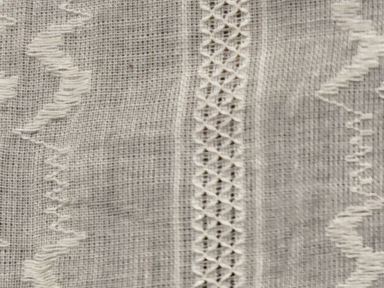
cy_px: 480
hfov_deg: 17.4
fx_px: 1065
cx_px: 646
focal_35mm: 96
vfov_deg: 14.0
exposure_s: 1/100
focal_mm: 2.78
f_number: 2
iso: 100
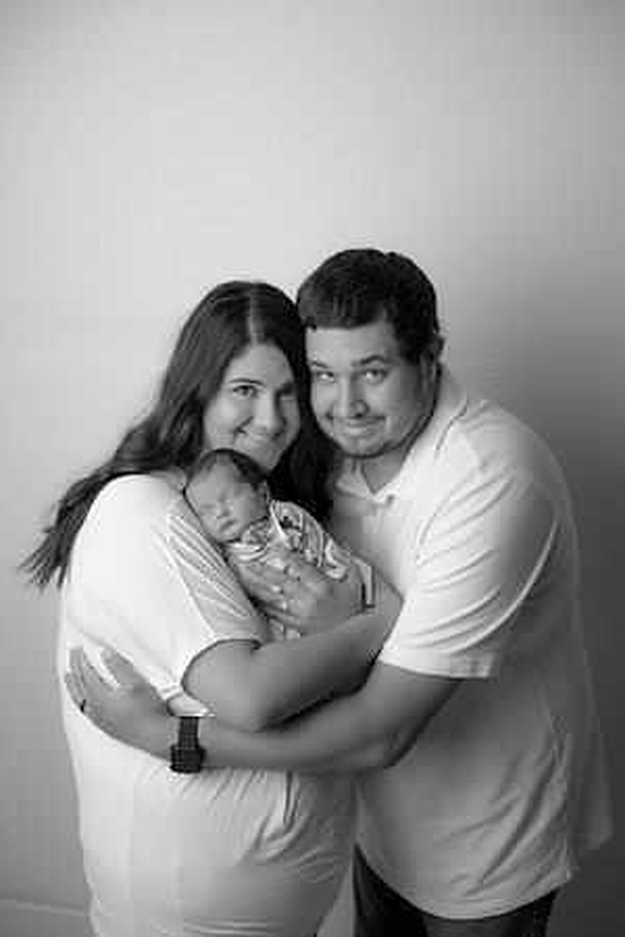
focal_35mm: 50
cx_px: 312
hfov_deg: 27.0
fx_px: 1302
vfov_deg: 39.6
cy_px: 468
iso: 100
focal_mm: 50
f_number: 3.5
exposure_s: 1/160
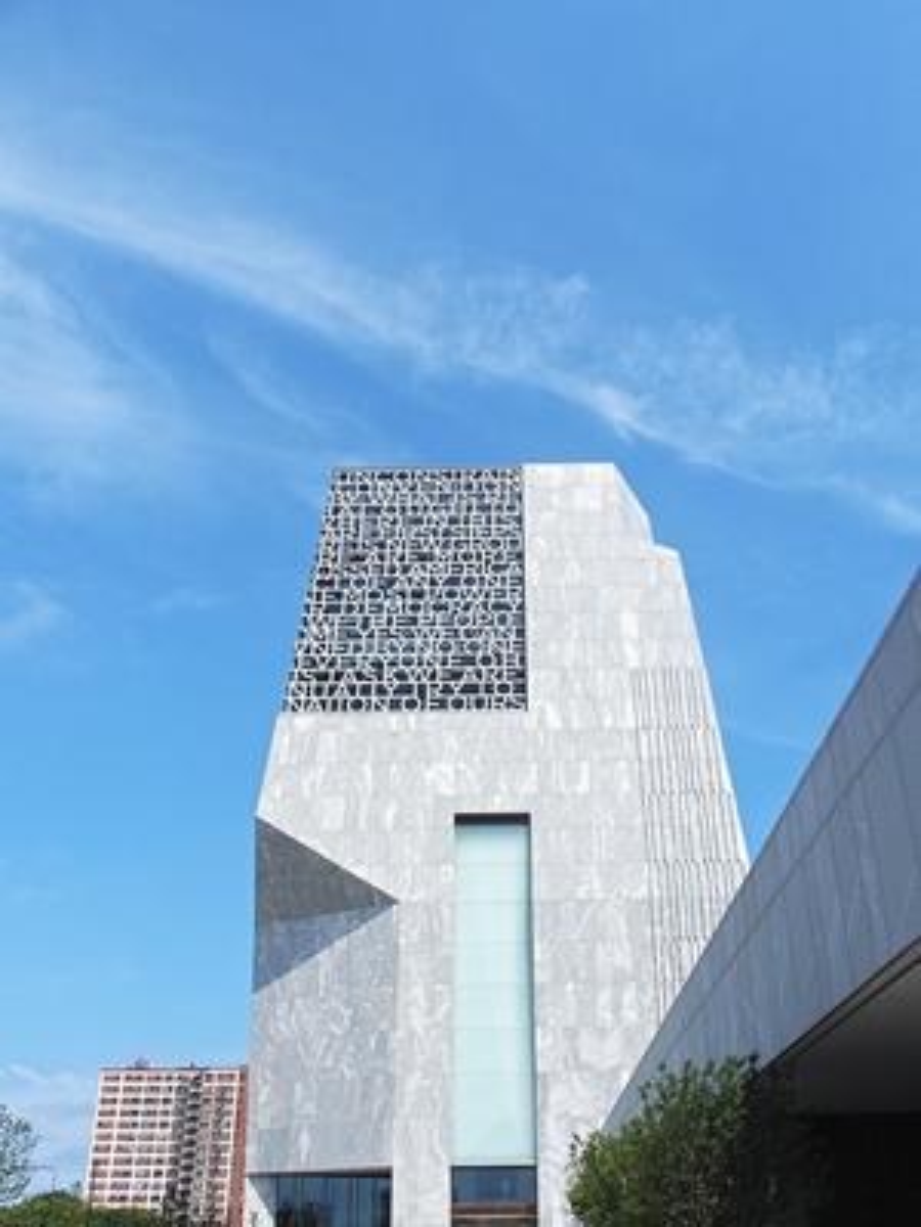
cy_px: 614
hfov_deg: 49.7
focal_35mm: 28
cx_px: 460
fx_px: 993
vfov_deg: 63.4
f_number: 4.5
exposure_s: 1/800
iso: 100
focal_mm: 6
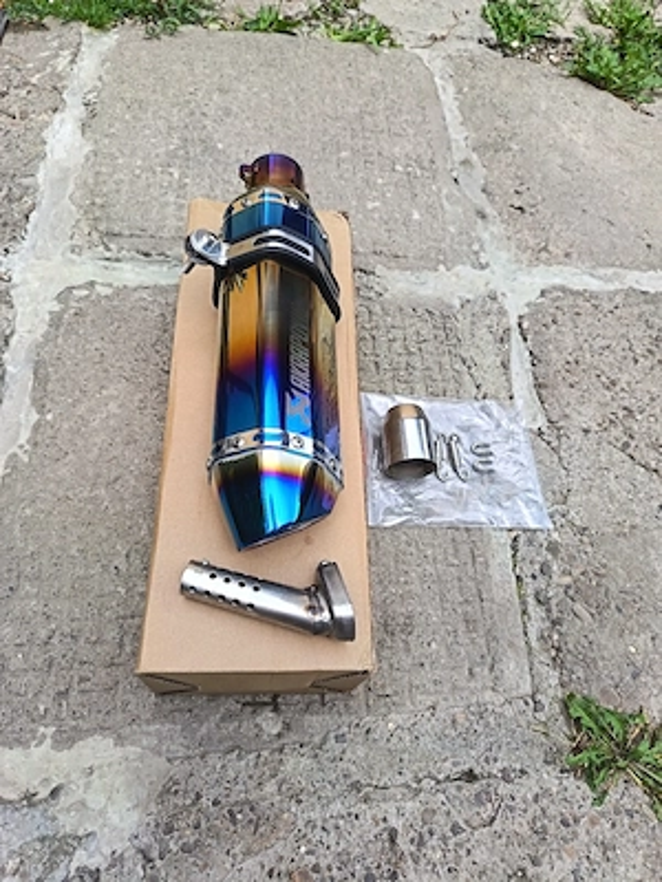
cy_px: 441
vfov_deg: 71.6
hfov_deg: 56.8
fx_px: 612
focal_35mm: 24
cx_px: 331
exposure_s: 1/100
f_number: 1.75
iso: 136
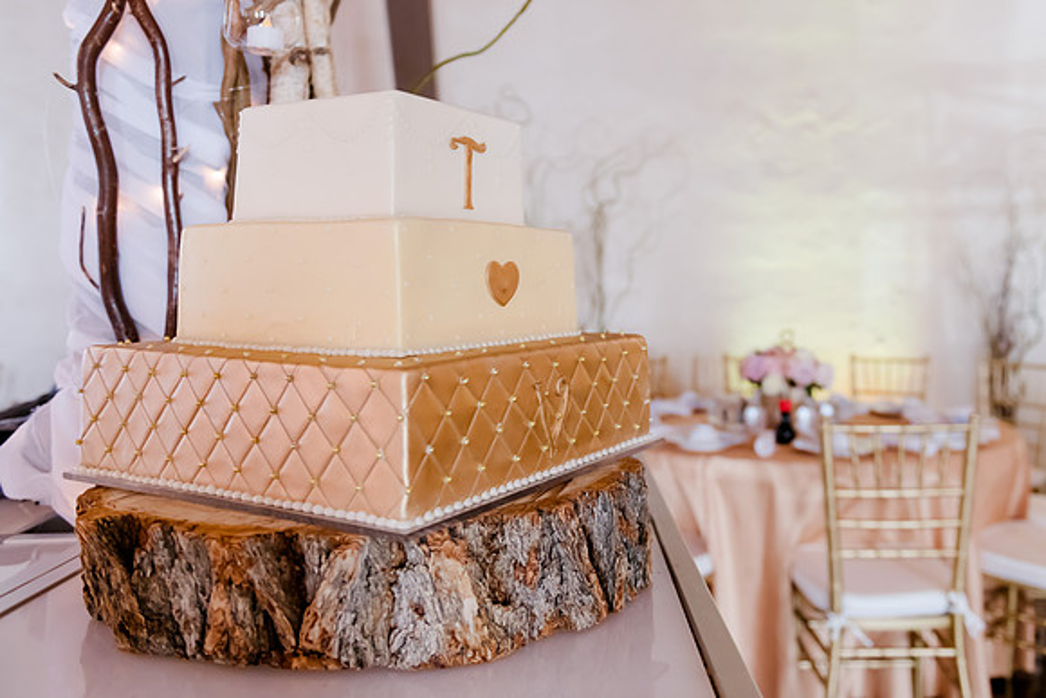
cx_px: 624
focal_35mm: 32
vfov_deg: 41.1
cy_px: 282
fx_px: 926
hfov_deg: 58.5
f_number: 2.8
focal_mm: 26
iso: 1600
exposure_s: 1/250
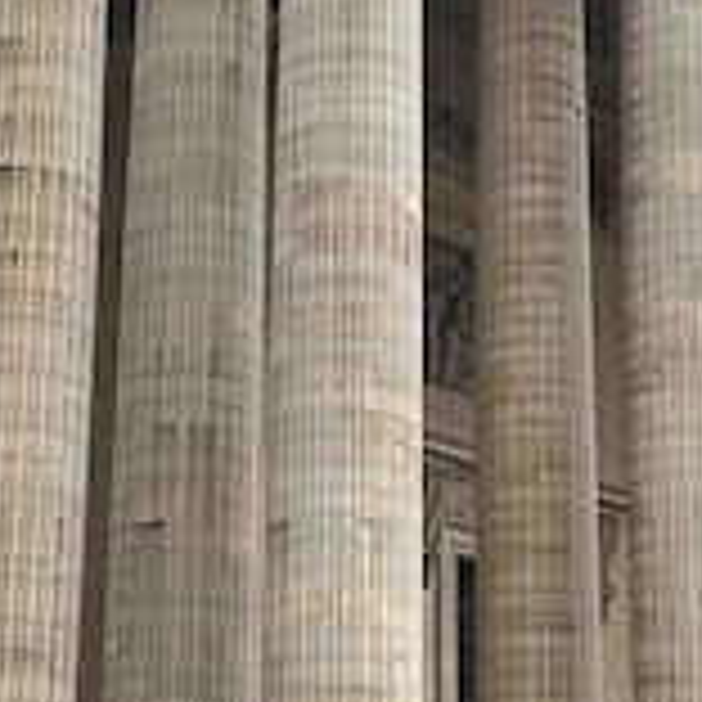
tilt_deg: +17.3
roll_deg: +0.4
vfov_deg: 18.5
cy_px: 338
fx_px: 2157
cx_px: 315
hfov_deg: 18.5
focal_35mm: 94
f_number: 1.6
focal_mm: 5.1
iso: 50
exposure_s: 1/1389
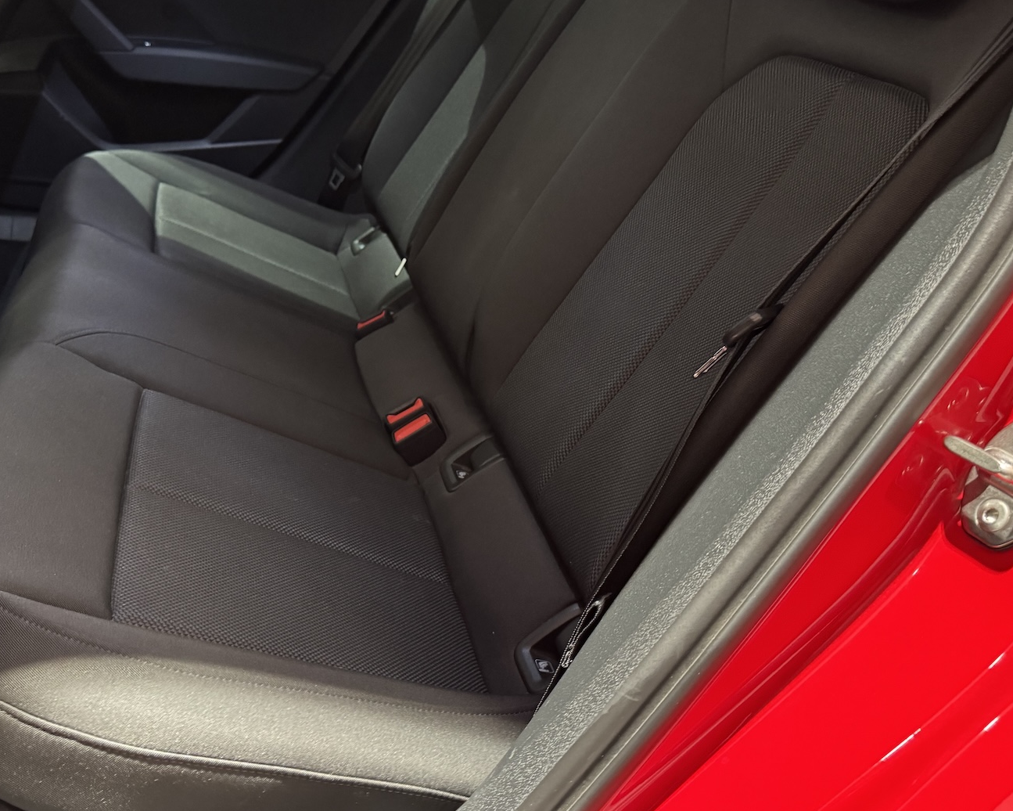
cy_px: 326
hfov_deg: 52.6
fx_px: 1019
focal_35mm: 34
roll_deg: -11.9
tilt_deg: -21.1
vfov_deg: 43.1
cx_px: 428
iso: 1000
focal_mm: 6.76
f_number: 1.78
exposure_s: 1/33
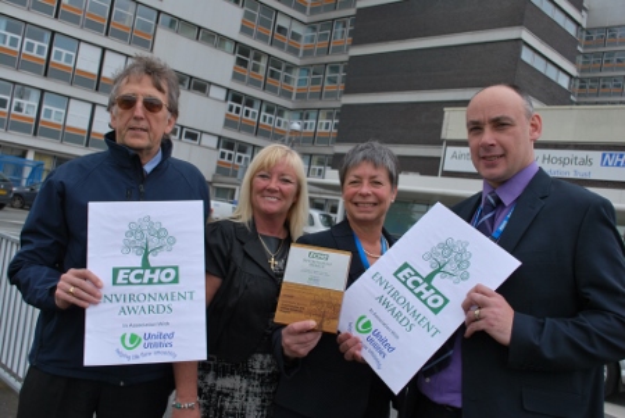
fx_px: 626
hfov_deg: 53.1
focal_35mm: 36
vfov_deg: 37.0
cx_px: 312
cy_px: 209
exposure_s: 1/160
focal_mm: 24
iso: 100
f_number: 6.3
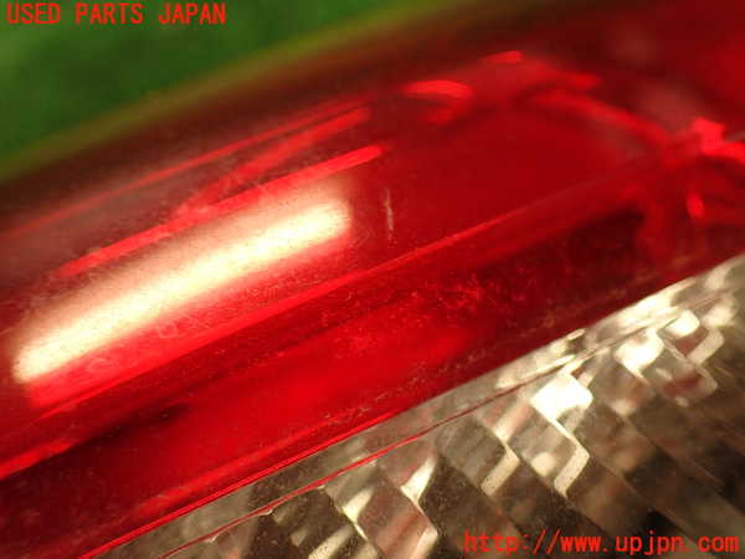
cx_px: 372
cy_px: 280
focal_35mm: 32
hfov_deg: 56.8
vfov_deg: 44.2
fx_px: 689
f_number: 2.4
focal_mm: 5.79
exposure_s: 1/50
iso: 200
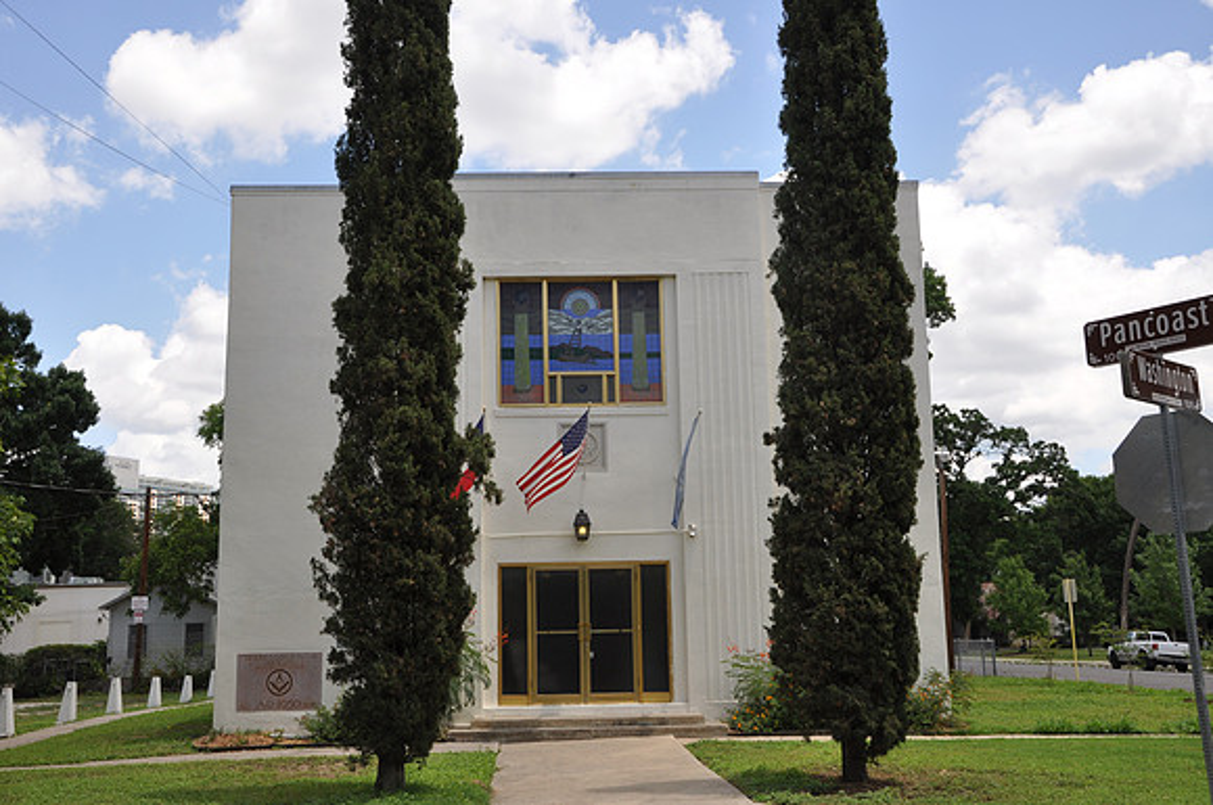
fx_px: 1312
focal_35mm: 39
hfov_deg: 49.6
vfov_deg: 34.1
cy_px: 402
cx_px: 606
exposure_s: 1/250
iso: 200
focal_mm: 26
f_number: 8
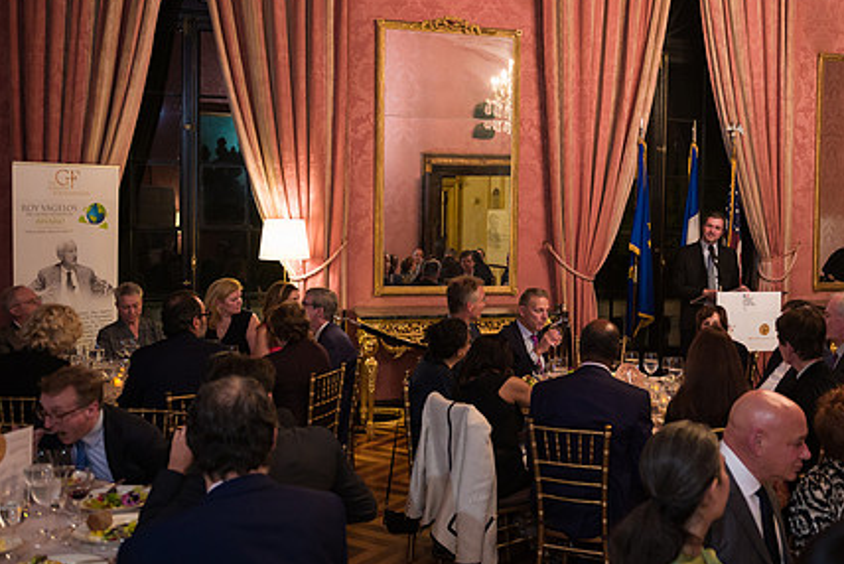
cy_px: 253
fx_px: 915
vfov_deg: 34.2
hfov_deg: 48.8
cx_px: 550
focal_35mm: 39
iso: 1600
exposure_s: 1/100
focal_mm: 27
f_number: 3.2
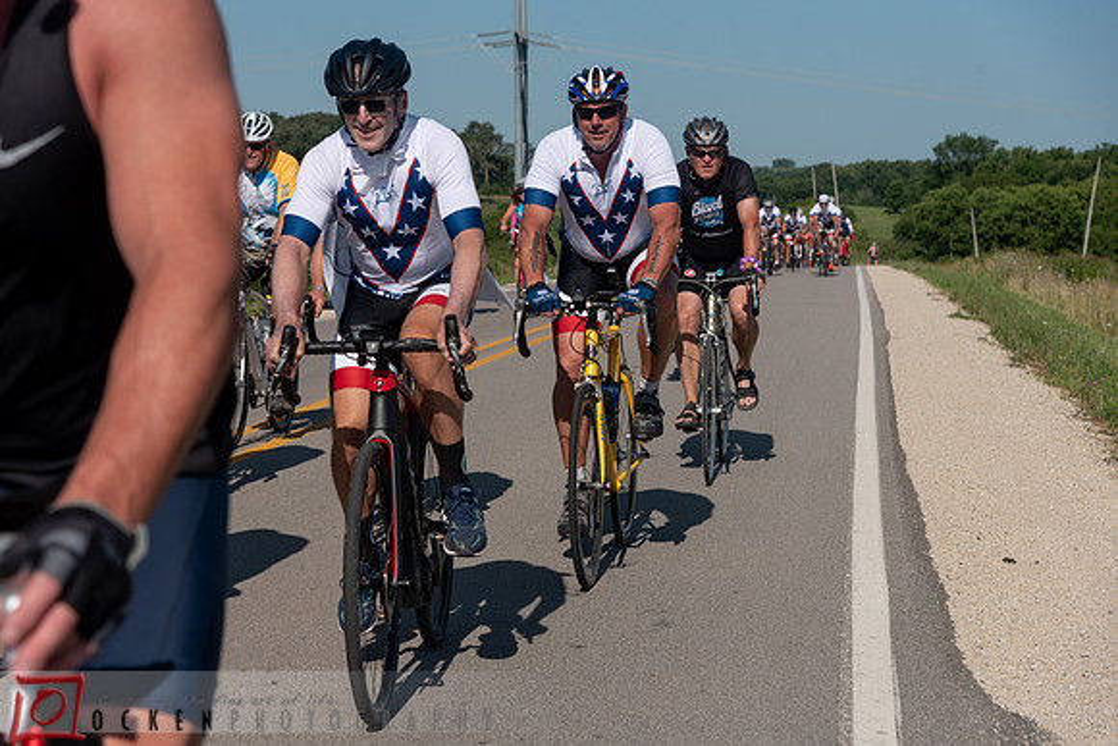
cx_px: 559
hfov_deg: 27.0
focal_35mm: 75
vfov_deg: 18.2
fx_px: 2330
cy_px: 373
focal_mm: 75
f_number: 6.3
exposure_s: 1/1600
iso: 200
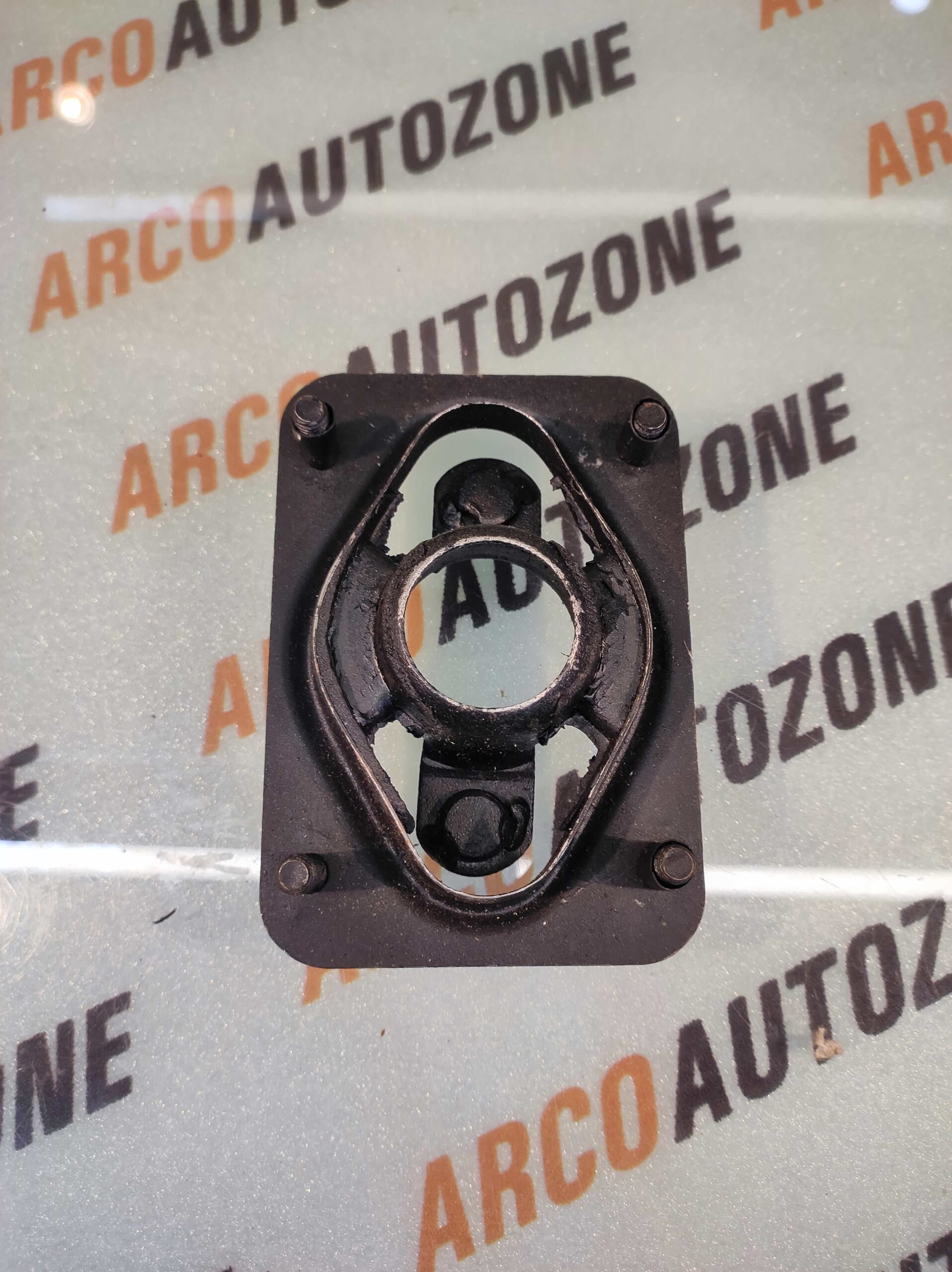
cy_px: 636
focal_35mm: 17
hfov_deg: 74.7
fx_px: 624
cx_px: 476
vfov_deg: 91.1
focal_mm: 4.74
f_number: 1.79
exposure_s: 1/33
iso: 118
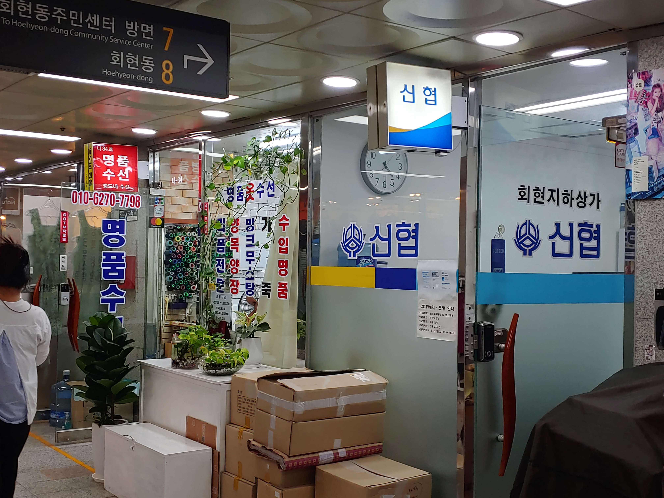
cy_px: 249
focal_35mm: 40
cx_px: 332
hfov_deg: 46.8
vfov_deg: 36.0
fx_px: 767
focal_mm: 4.23
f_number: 1.5
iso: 50
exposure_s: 1/120
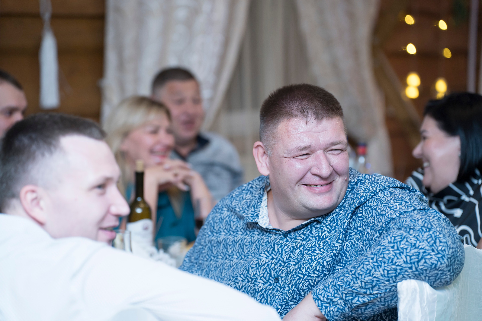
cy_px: 162
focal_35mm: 111
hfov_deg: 18.4
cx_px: 239
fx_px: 1485
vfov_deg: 12.3
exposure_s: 1/125
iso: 400
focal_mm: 110
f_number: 2.8
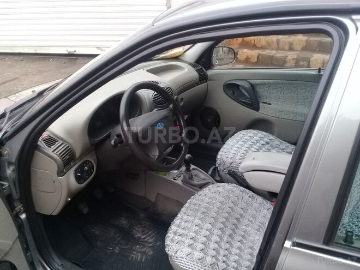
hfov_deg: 58.4
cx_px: 180
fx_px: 322
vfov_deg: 45.4
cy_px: 135
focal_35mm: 31
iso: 125
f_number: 2.2
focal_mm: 3.3
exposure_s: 1/33
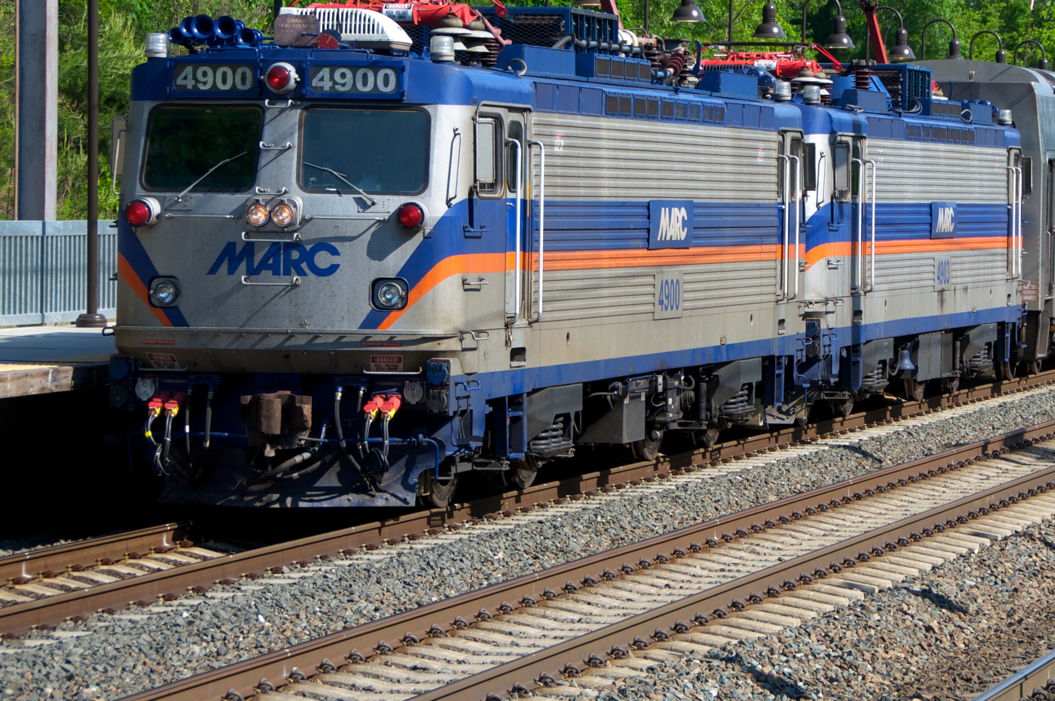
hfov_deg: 12.4
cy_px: 169
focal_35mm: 165
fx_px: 4829
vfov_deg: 8.3
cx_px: 769
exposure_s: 1/1250
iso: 200
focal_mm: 70
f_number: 5
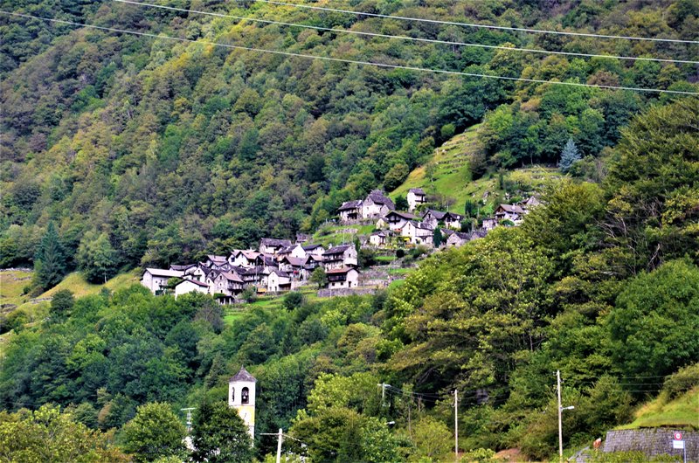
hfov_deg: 13.1
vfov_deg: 8.7
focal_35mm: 158
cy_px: 232
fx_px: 3052
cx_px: 350
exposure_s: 1/100
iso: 320
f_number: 9
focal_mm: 105
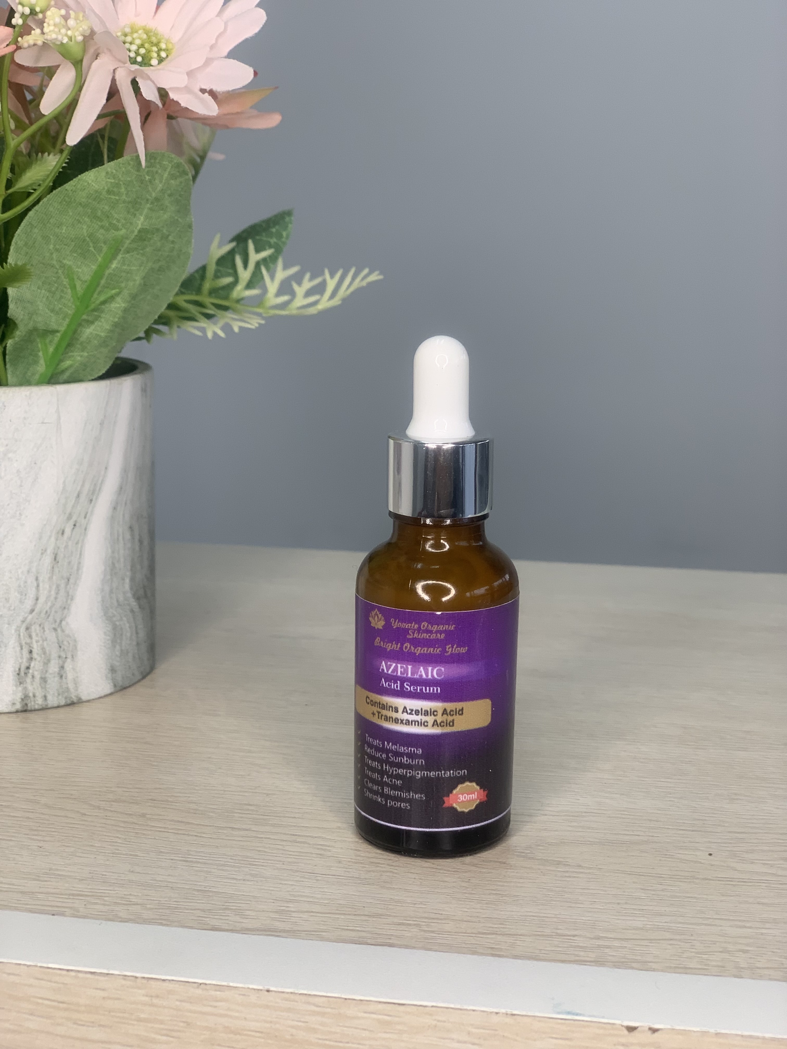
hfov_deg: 28.0
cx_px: 394
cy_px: 524
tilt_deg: -12.6
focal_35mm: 52
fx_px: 1576
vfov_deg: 36.8
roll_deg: -1.4
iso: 50
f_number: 2.4
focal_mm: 6
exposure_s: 1/119
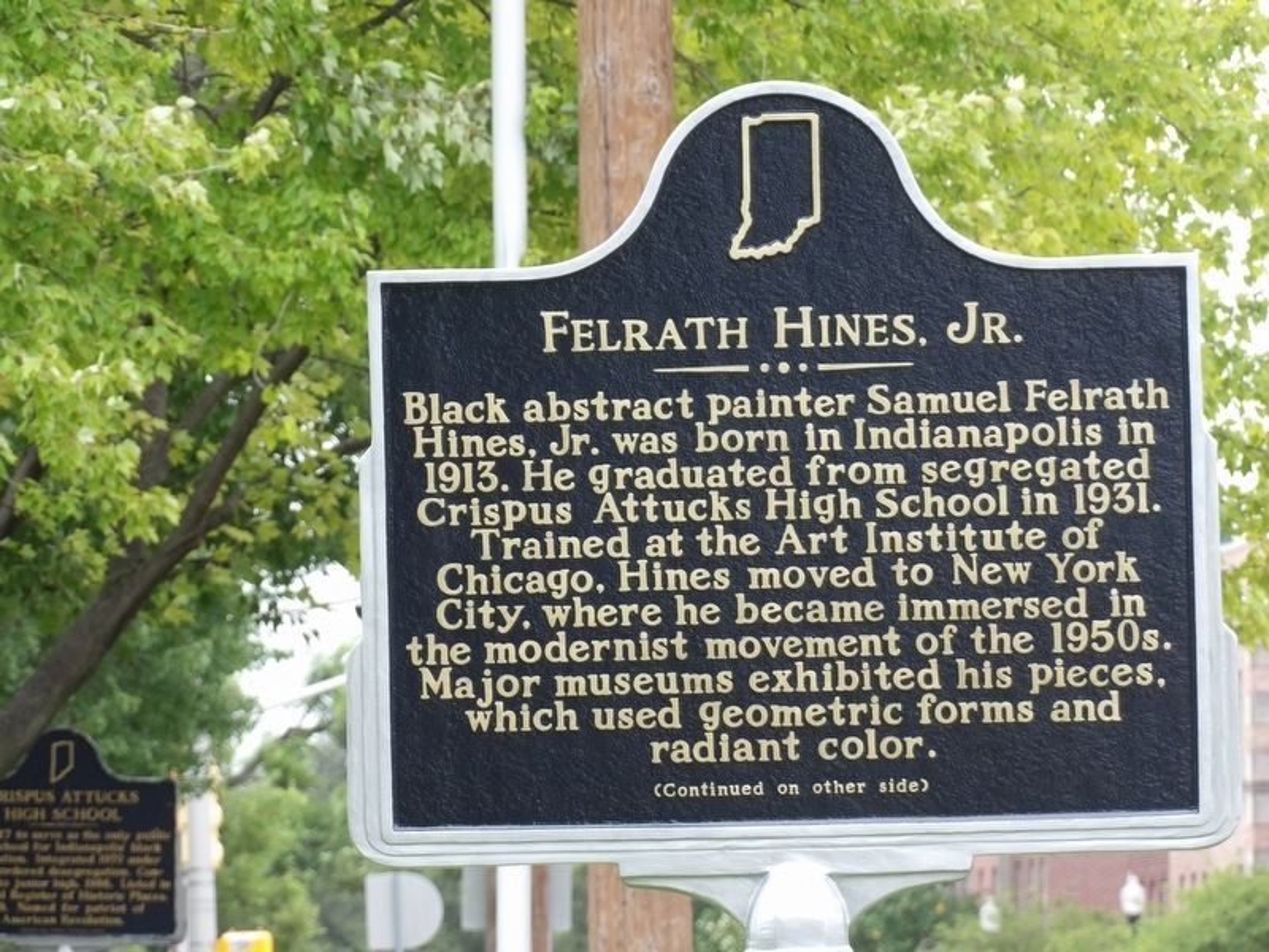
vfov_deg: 4.1
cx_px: 634
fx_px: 13307
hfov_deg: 5.5
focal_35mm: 363
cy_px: 476
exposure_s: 1/80
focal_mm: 65.2
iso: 200
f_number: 4.2
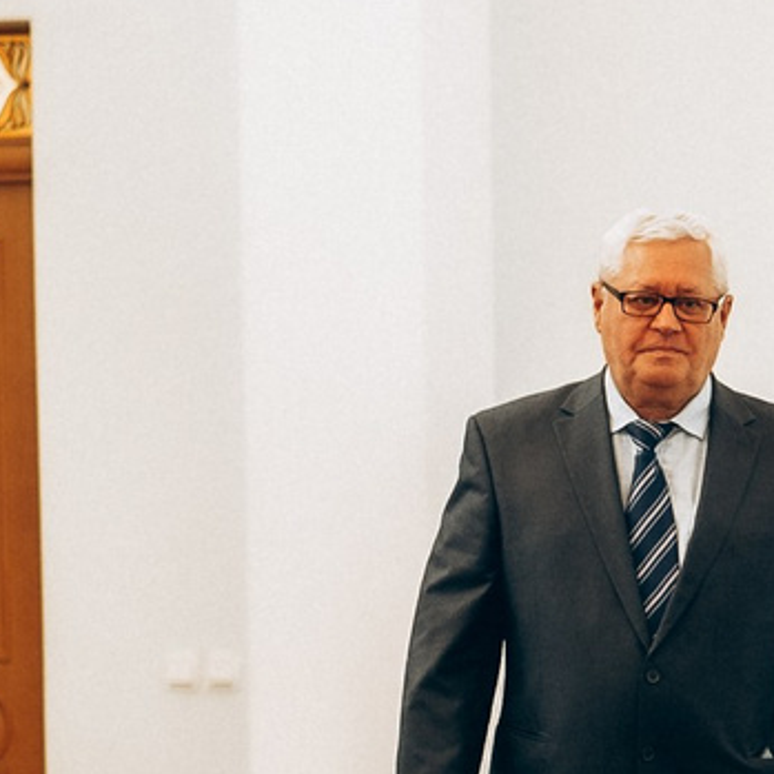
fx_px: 5515
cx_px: 1120
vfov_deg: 8.0
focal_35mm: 218
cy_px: 542
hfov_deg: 7.9
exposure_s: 1/160
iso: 100
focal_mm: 35
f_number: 1.2
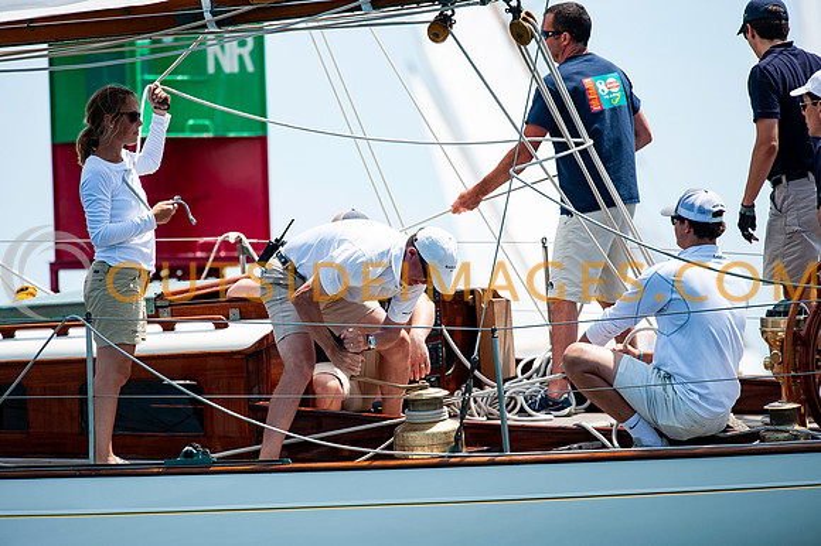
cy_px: 273
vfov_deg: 4.6
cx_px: 410
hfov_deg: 6.9
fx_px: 6838
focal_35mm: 300
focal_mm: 300
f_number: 5
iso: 250
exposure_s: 1/2500
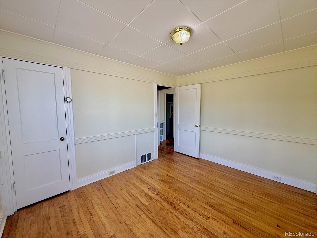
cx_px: 158
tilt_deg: -5.1
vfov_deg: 85.7
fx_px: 128
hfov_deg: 102.1
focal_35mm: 14
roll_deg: +0.2
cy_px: 119
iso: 50
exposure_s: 1/112
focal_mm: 2.22
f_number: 2.2
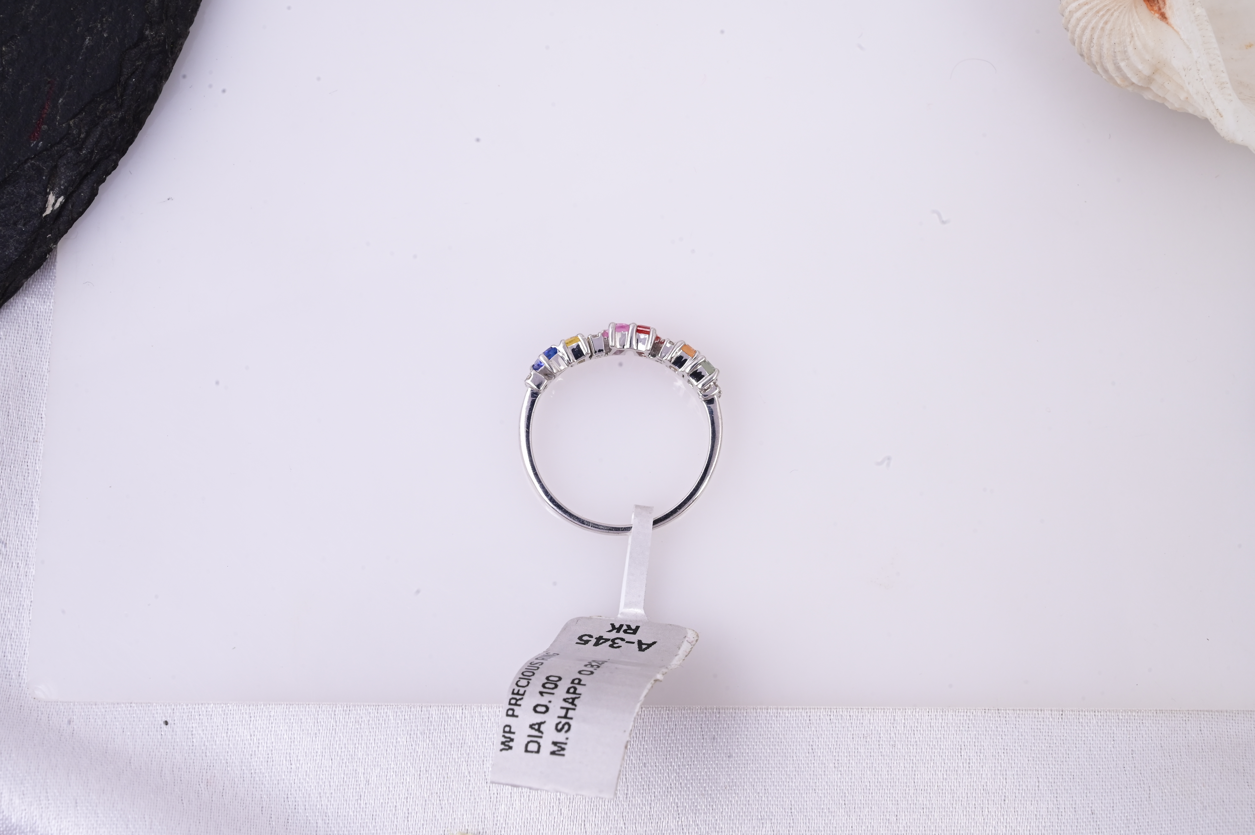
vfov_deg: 19.4
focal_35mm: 70
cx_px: 628
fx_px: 2439
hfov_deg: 28.9
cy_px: 418
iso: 640
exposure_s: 1/80
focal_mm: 70
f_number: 20
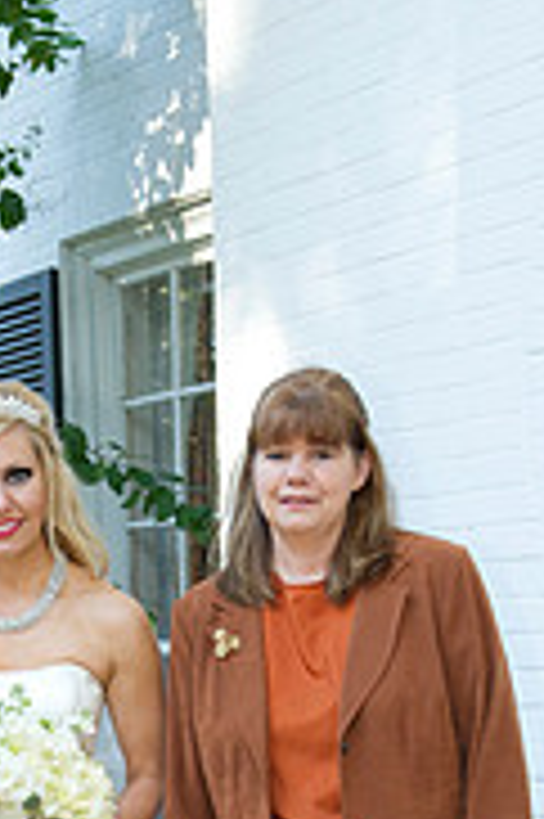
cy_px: 819
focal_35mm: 94
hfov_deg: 14.4
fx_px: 2135
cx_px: 43
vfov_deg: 21.0
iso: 500
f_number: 5.6
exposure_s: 1/100
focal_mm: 38
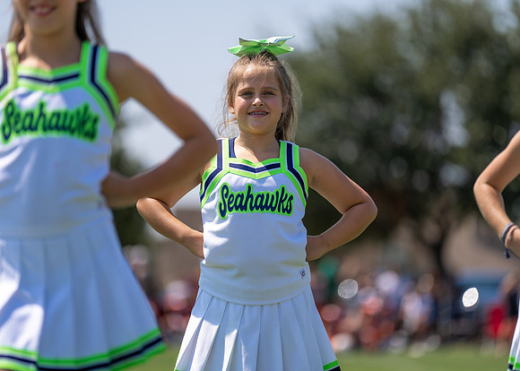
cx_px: 260
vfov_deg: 6.8
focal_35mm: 211
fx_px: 3122
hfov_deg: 9.5
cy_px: 186
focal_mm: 200
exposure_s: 1/1600
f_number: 2.8
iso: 100
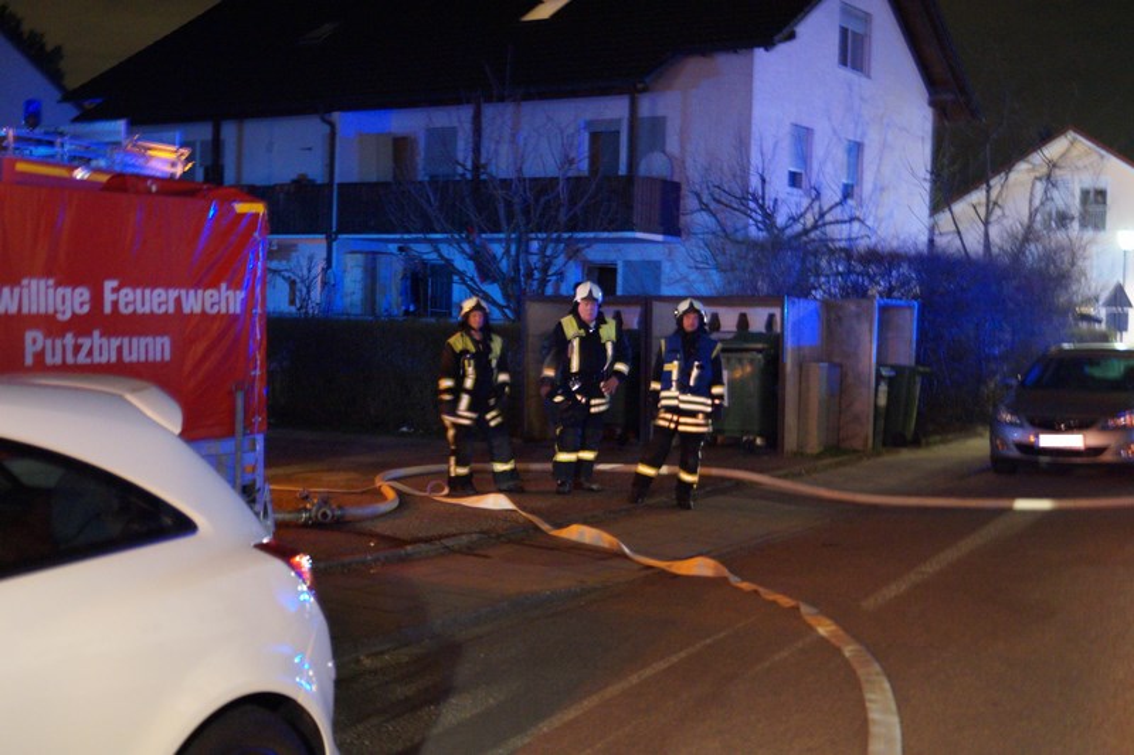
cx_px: 567
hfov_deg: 43.6
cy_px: 378
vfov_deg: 29.9
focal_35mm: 45
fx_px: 1417
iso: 3200
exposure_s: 1/2.5
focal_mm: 30
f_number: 4.5
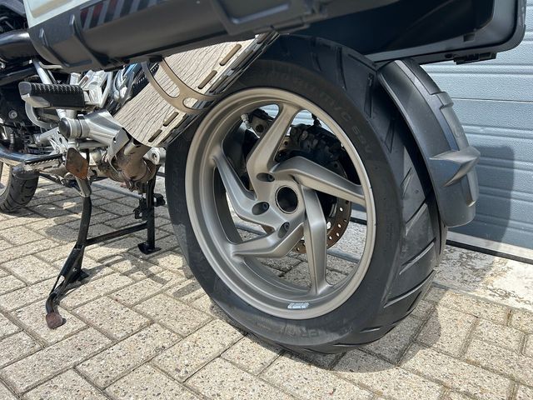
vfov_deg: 53.1
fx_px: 400
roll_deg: -2.8
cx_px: 266
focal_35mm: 26
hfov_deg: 67.3
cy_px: 200
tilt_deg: -14.7
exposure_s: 1/1079
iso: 50
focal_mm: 5.7
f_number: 1.5
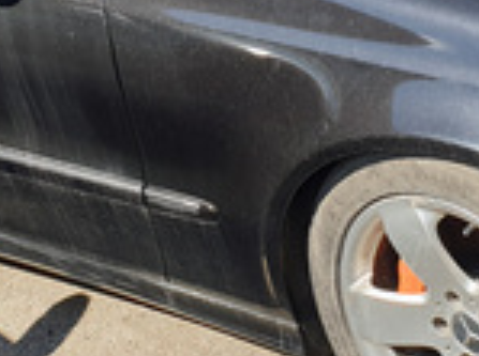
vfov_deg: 13.9
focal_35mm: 105
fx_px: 1449
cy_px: 58
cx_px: 299
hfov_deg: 18.7
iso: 50
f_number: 2.4
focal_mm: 4.3
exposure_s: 1/715
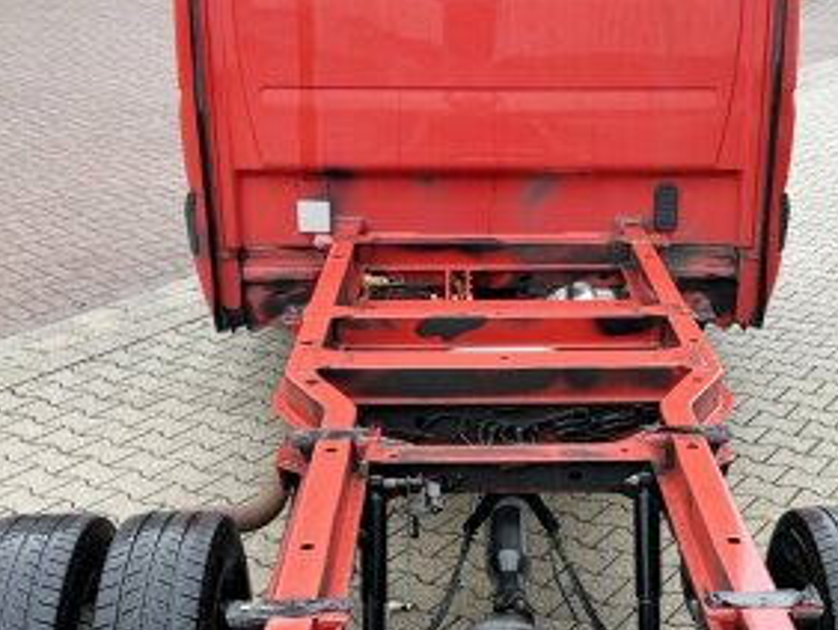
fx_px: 1430
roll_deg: -1.5
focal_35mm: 59
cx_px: 544
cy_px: 449
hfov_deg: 32.5
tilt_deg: -23.6
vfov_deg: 24.7
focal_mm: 5.7
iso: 32
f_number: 1.5
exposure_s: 1/146
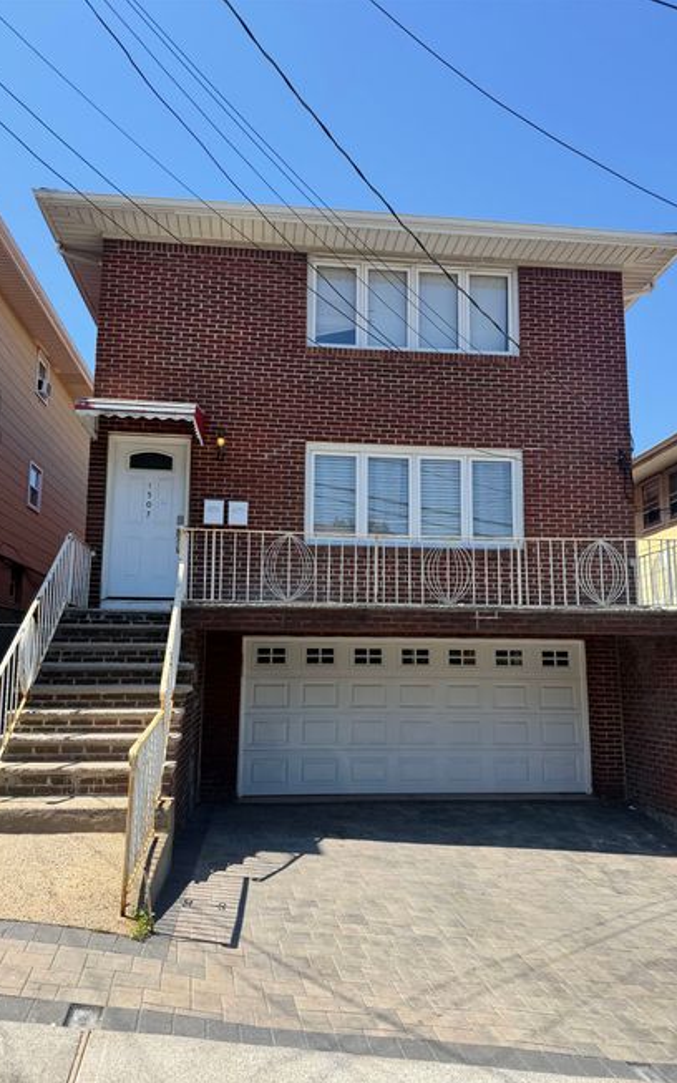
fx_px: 768
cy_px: 551
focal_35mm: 26
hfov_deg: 47.6
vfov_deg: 70.4
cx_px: 350
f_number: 1.78
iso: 80
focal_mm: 6.76
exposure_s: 1/2801
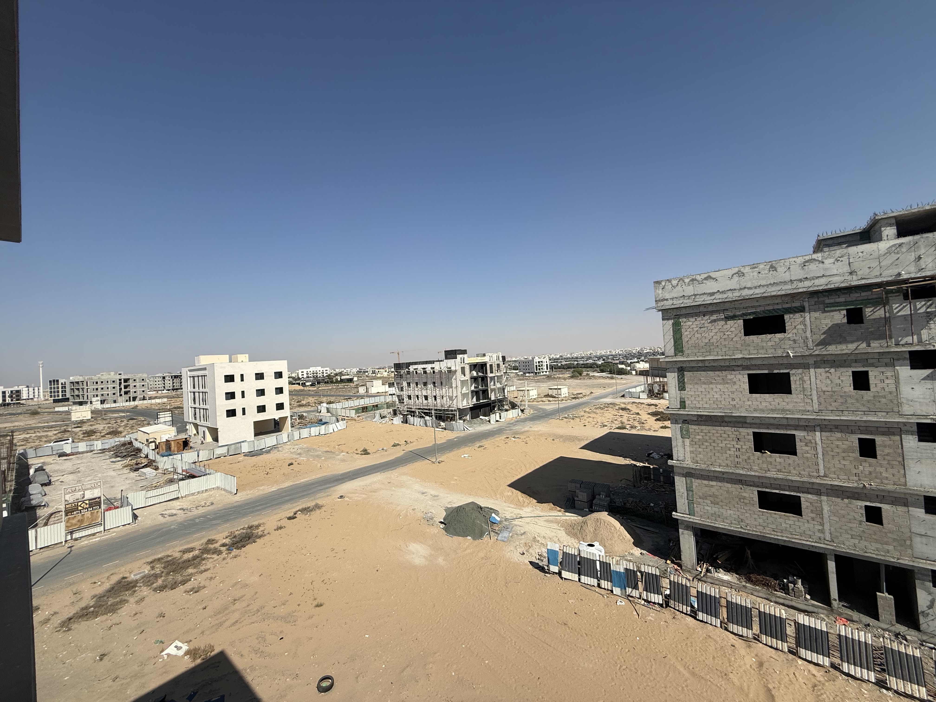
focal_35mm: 14
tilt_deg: +1.7
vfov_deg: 85.7
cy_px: 351
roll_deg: +3.5
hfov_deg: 102.1
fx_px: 379
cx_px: 468
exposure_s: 1/5155
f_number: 2.2
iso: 50
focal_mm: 2.22
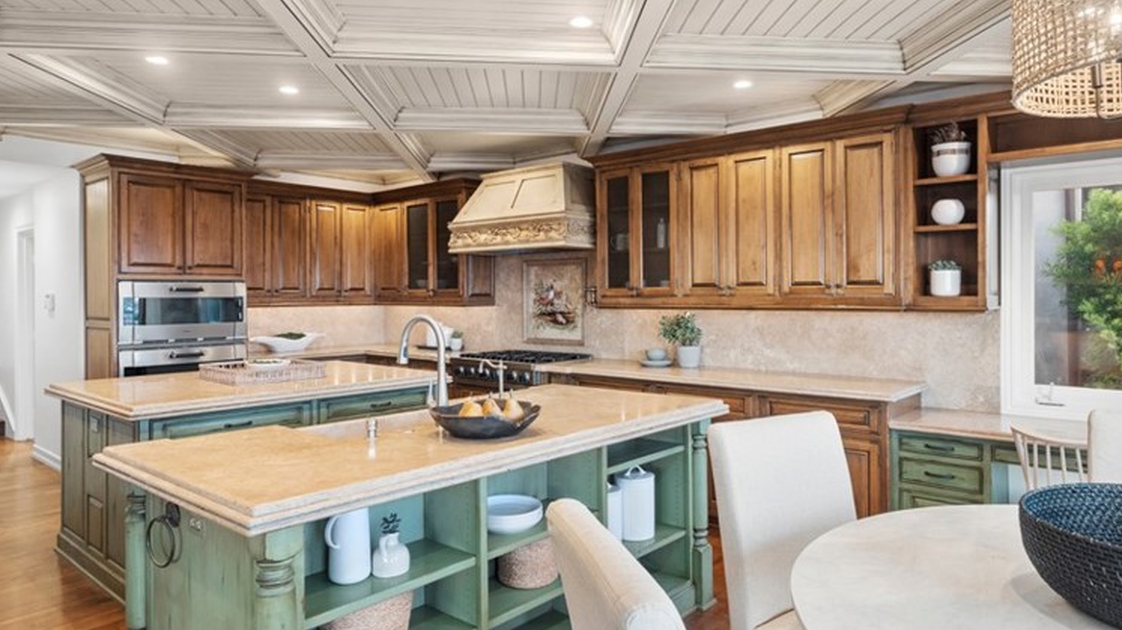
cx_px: 591
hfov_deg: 78.6
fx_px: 684
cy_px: 295
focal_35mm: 23
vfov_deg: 49.4
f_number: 9
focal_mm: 16
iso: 400
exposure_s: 1/13
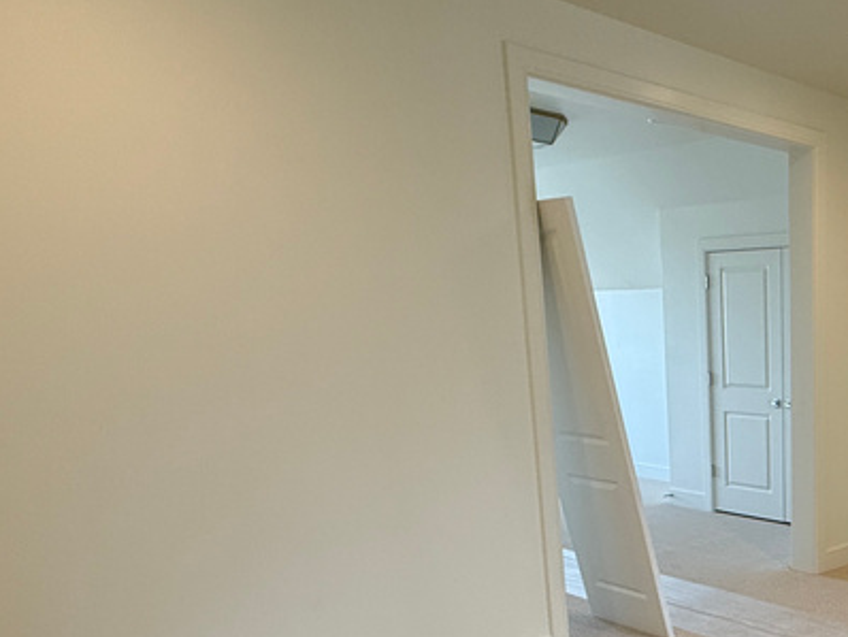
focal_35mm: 36
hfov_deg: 43.9
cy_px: 558
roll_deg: -0.2
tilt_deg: -15.5
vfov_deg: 37.4
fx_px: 882
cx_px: 846
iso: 200
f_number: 2.2
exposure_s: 1/120
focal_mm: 2.22
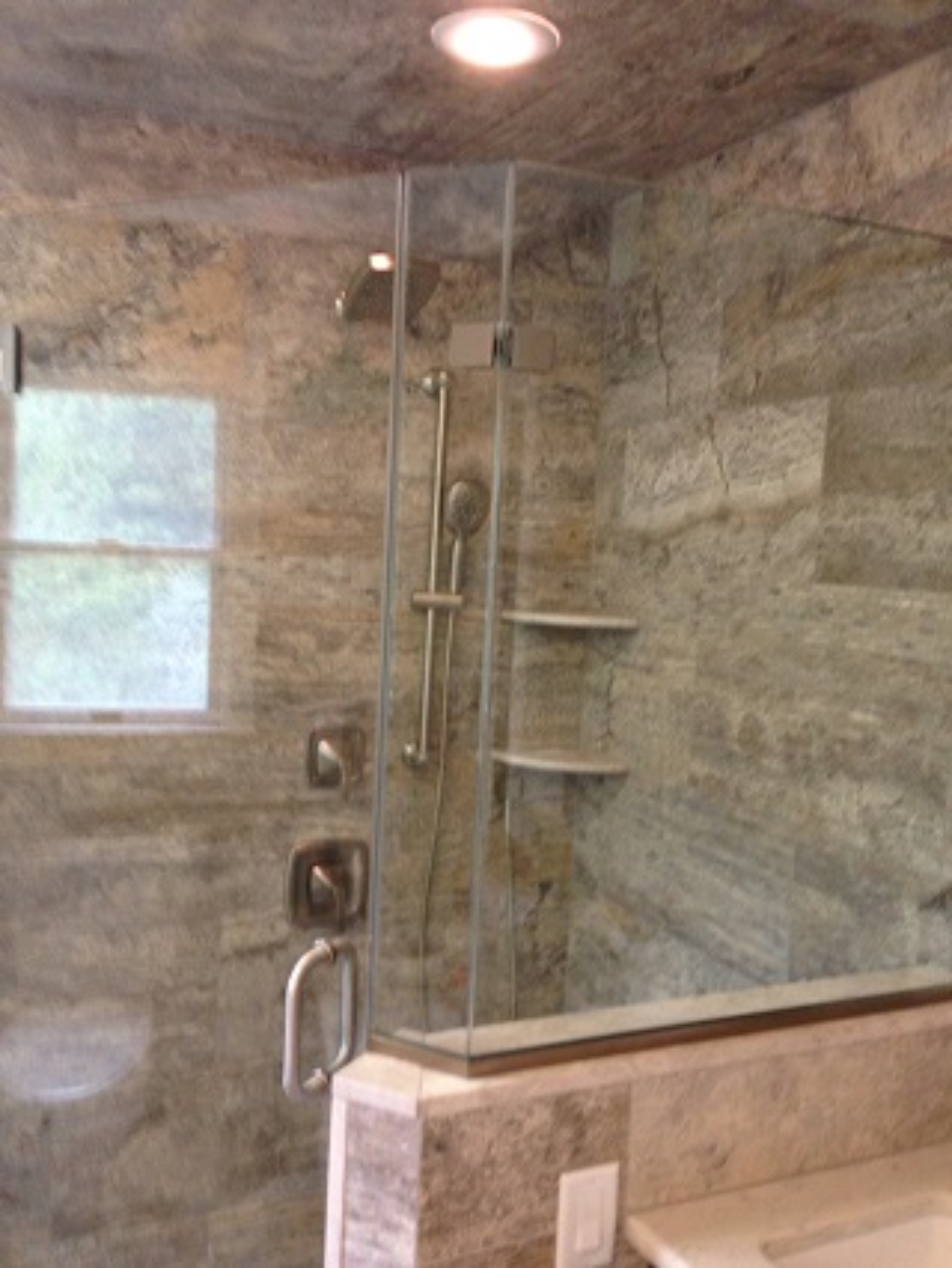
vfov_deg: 55.3
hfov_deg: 43.0
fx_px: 1209
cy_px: 634
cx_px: 476
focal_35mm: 33
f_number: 2.4
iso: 160
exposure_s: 1/20
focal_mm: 4.13
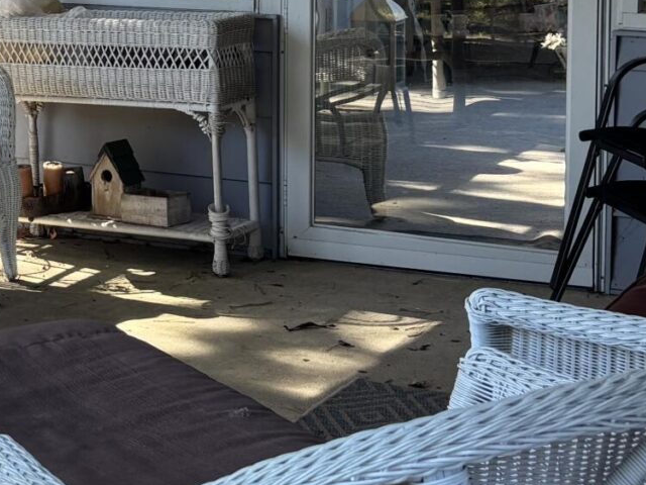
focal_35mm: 104
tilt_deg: -4.5
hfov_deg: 17.8
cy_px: -14
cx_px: -169
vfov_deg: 14.0
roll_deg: +1.7
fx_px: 1941
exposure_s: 1/121
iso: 40
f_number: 1.6
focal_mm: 5.96
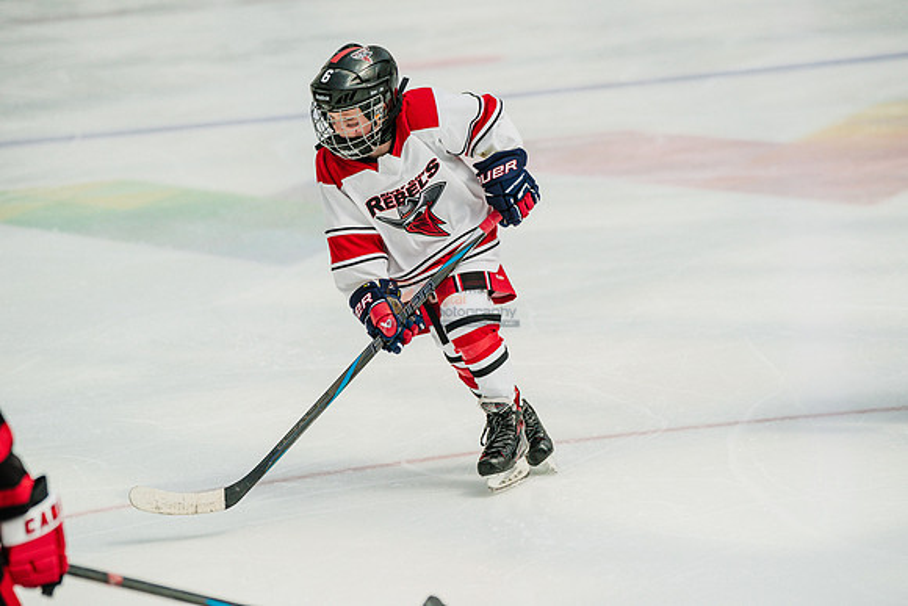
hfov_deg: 10.4
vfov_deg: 7.0
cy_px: 303
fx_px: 4970
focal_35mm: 197
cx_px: 454
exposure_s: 1/2000
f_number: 4
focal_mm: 197
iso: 1600
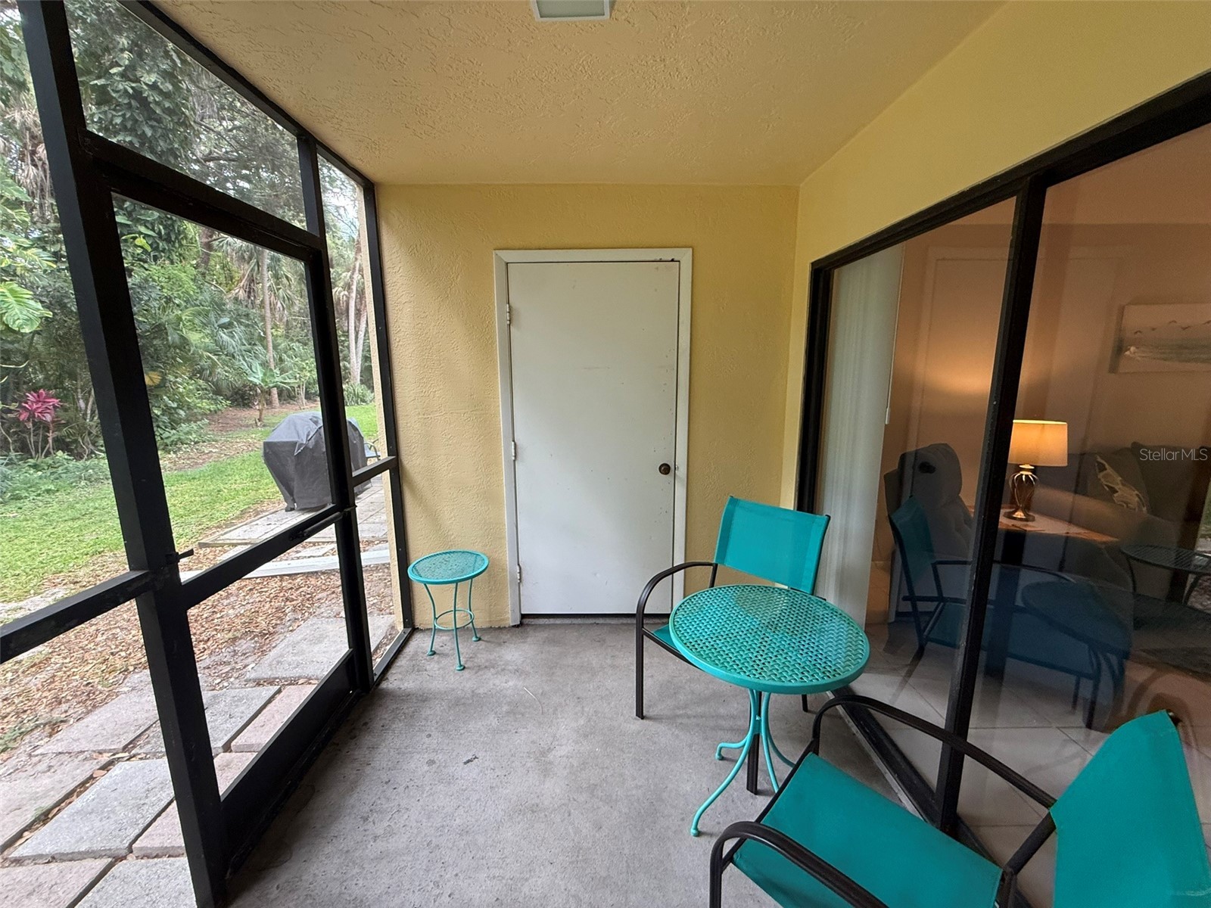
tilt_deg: -9.7
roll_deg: +0.2
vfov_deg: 85.7
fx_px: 490
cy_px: 454
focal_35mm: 14
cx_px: 606
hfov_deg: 102.1
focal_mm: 2.22
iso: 250
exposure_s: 1/120
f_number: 2.2
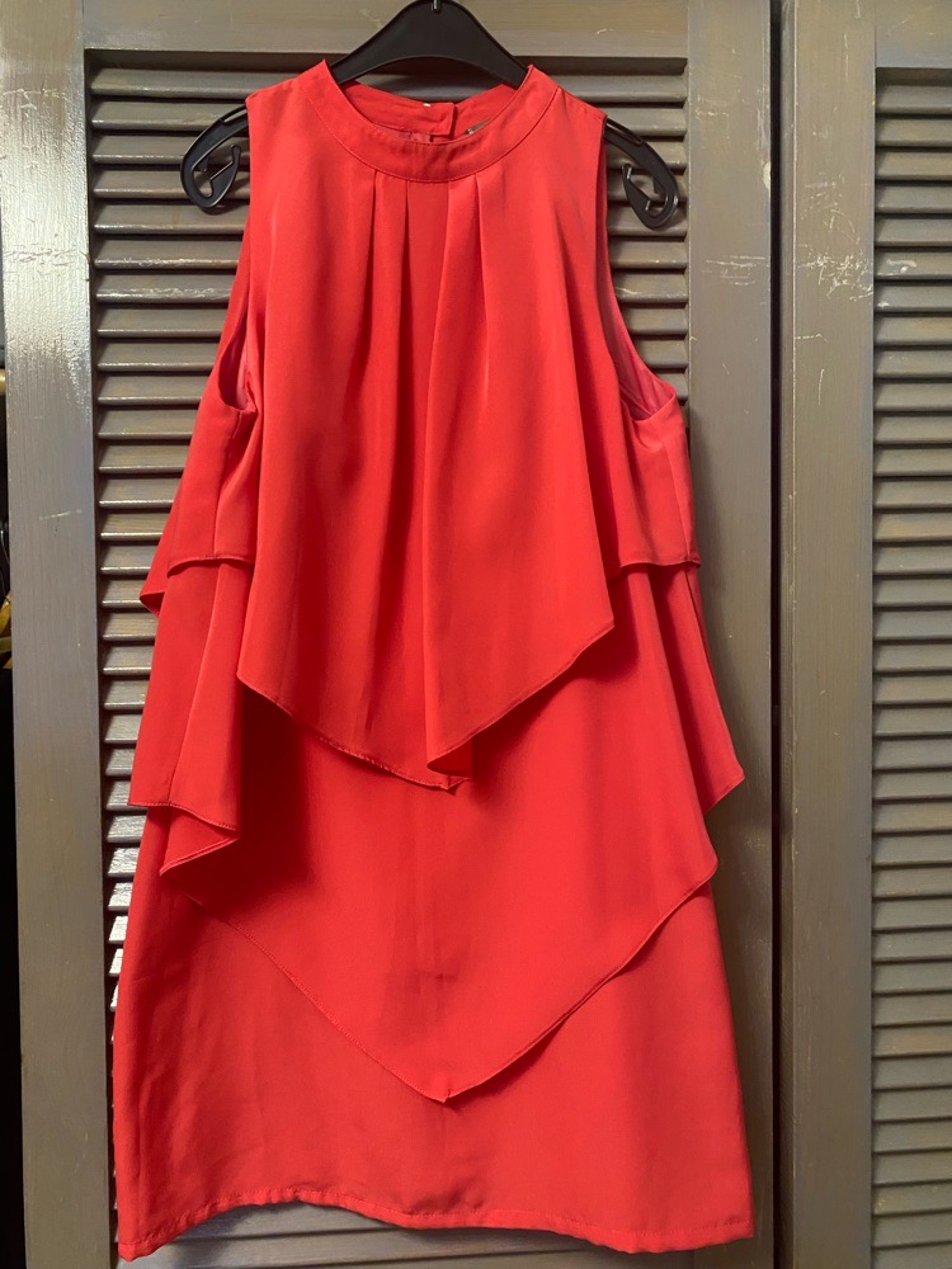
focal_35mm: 26
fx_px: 953
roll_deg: -0.3
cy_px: 634
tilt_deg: -0.3
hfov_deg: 53.1
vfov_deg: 67.3
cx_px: 476
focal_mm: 4.25
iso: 400
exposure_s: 1/60
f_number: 1.8
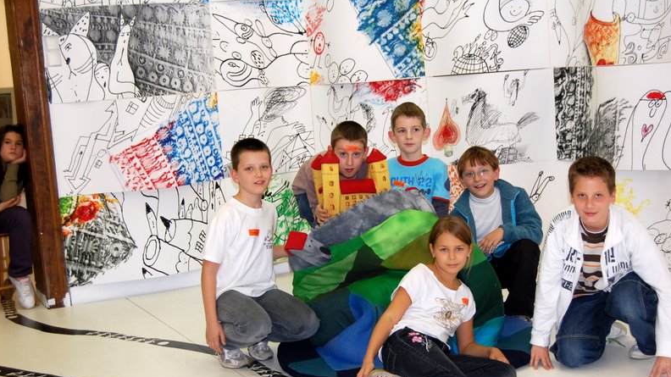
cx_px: 335
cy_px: 221
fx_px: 988
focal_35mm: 56
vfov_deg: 21.6
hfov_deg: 37.5
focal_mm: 35
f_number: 4.8
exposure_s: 1/60
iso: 400
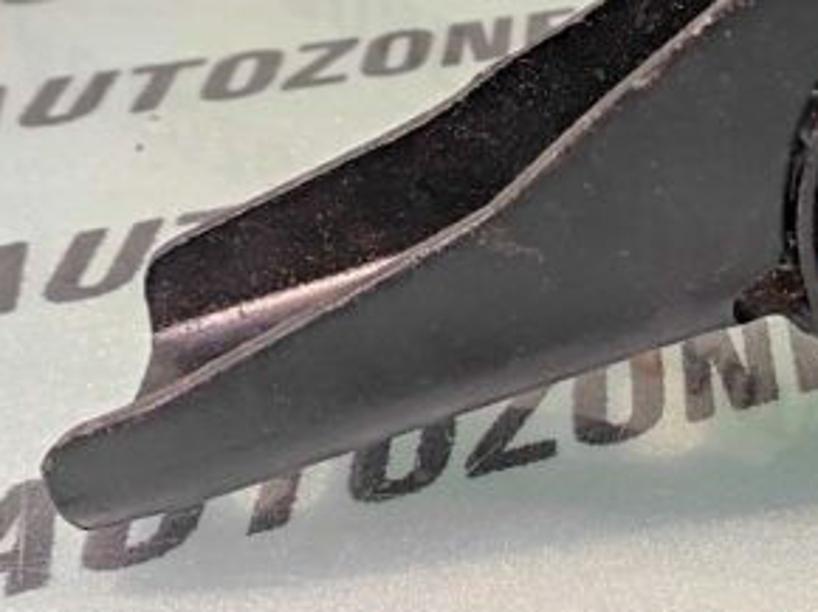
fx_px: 1063
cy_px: 202
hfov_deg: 38.6
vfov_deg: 31.9
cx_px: 764
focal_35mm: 45
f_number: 1.79
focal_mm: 4.74
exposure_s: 1/33
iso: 1482
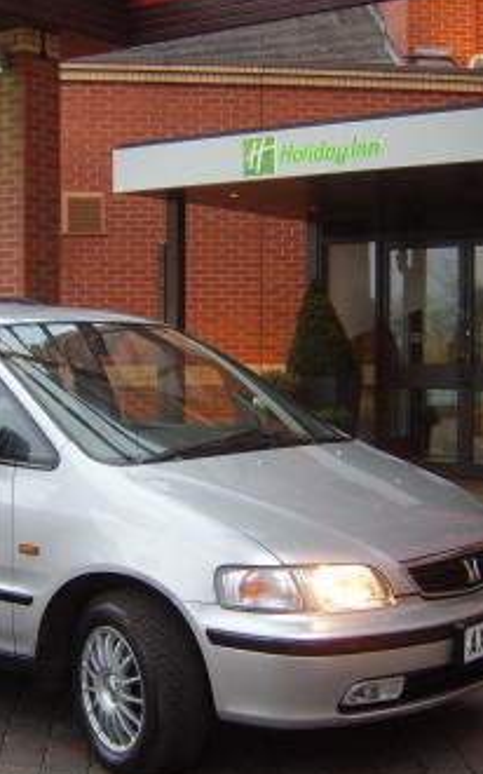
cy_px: 429
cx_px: 108
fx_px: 1075
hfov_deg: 25.0
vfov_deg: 39.5
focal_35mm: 51
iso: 100
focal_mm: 8.13
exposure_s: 1/36
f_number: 2.7
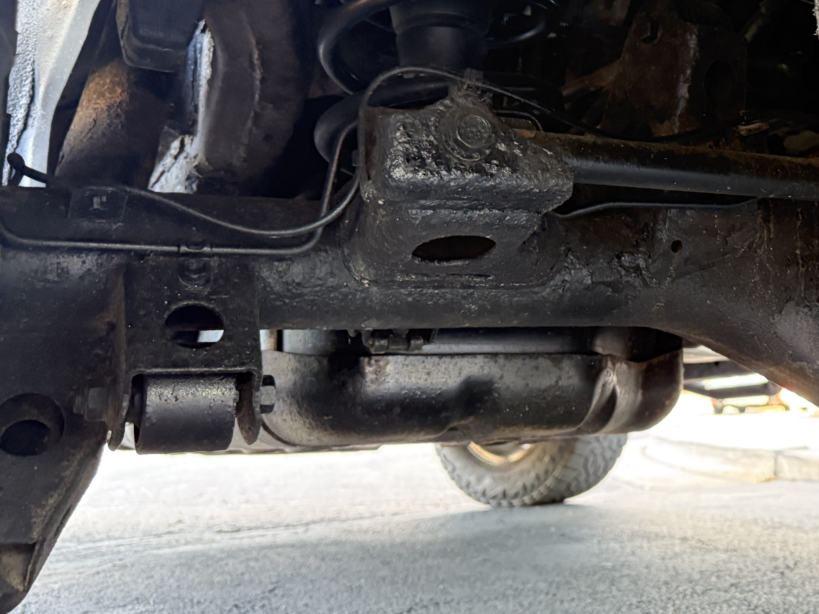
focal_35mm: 49
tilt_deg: +10.8
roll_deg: +1.4
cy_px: 180
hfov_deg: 36.8
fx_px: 1159
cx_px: 717
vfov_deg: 29.4
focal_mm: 6.76
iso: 800
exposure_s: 1/48
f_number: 1.78
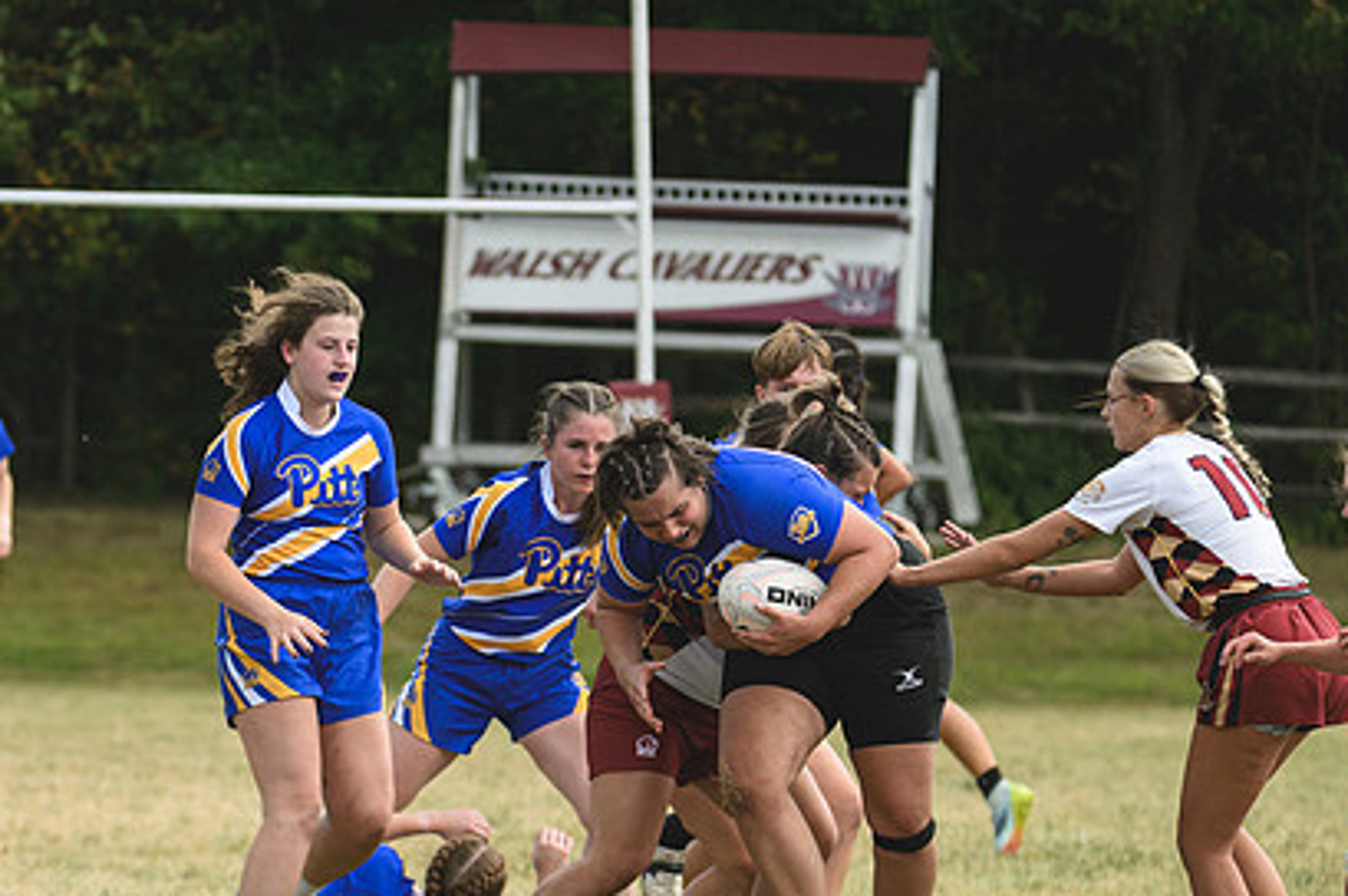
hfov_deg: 4.4
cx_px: 508
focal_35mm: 468
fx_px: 17509
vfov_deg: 2.9
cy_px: 606
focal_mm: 220
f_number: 5.3
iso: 450
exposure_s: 1/1000
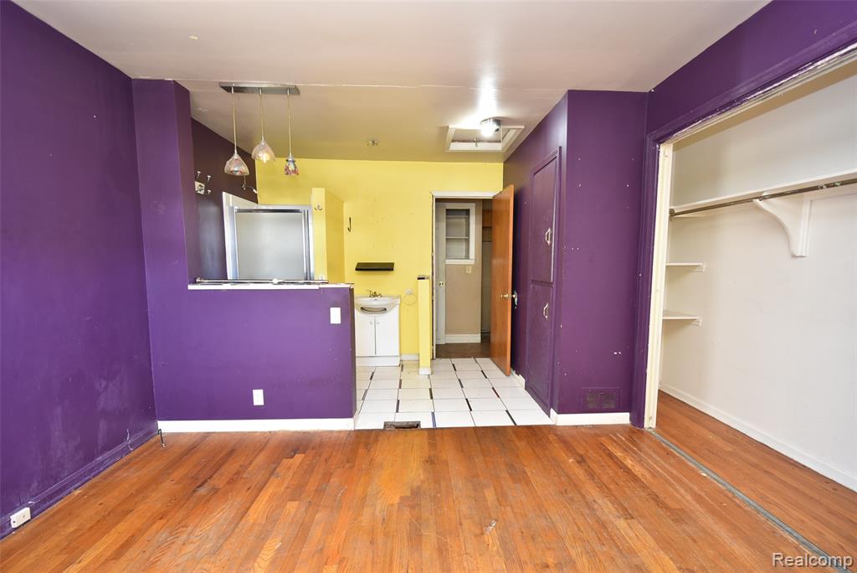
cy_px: 286
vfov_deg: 77.4
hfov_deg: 100.4
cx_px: 428
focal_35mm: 15
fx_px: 357
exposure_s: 1/8
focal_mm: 10
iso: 250
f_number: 4.5
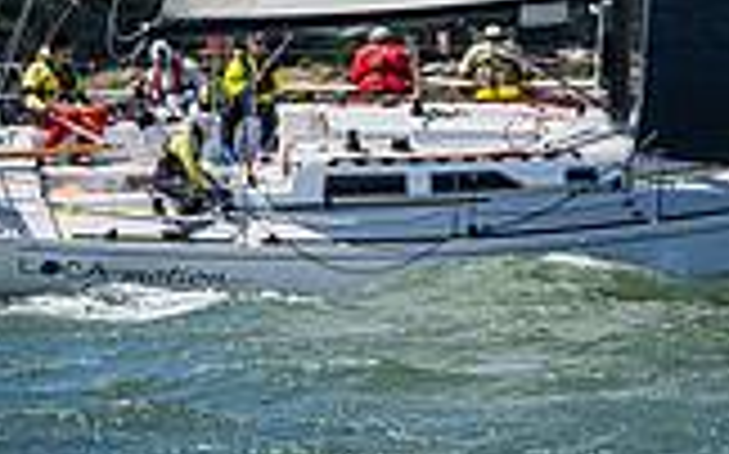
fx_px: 8160
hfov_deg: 5.1
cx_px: 576
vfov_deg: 3.2
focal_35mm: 411
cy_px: -517
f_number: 7.1
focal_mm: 145
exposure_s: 1/2000
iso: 500
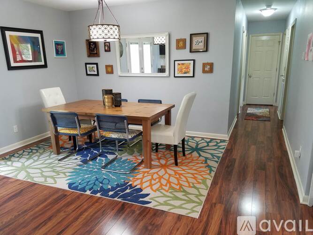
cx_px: 156
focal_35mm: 26
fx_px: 235
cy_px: 118
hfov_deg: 67.3
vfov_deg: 53.0
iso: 160
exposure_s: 1/40
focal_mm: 4.2
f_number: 1.7
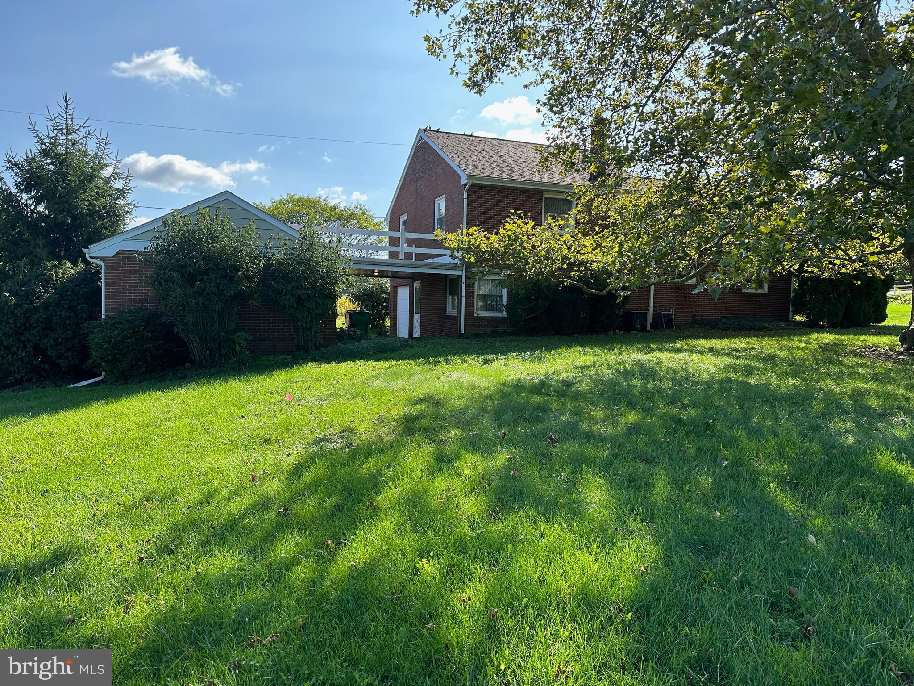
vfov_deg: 56.8
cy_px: 343
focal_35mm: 24
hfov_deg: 71.6
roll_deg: -1.4
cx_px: 457
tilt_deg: -3.1
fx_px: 634
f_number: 1.78
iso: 80
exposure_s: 1/1949
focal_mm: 6.86
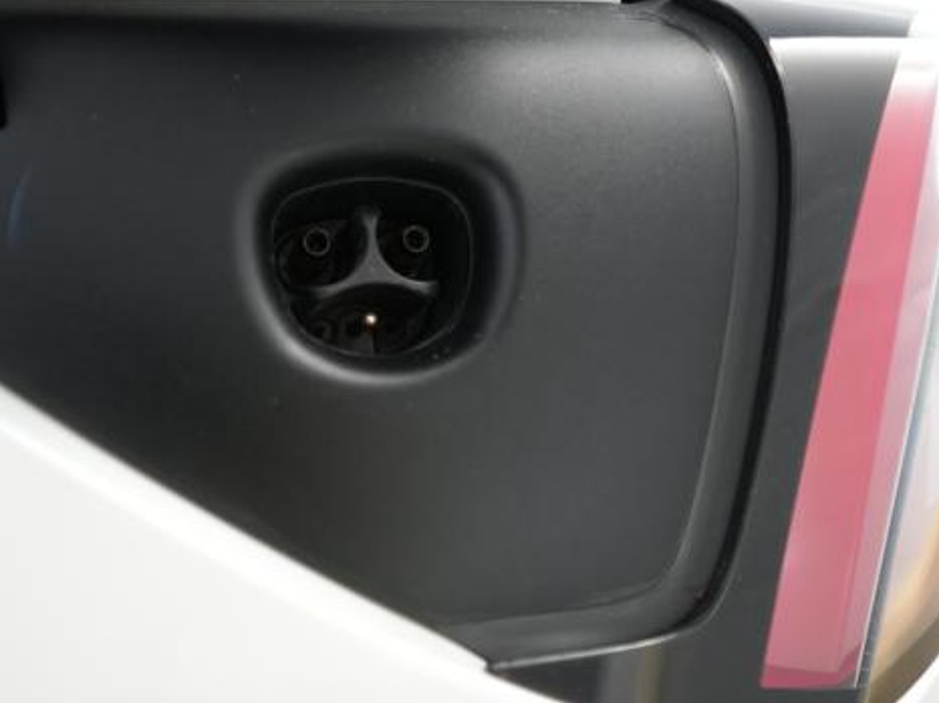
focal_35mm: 33
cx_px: 355
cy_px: 326
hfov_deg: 54.8
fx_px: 895
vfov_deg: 42.9
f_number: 2.8
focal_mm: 25
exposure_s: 1/250
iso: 4000
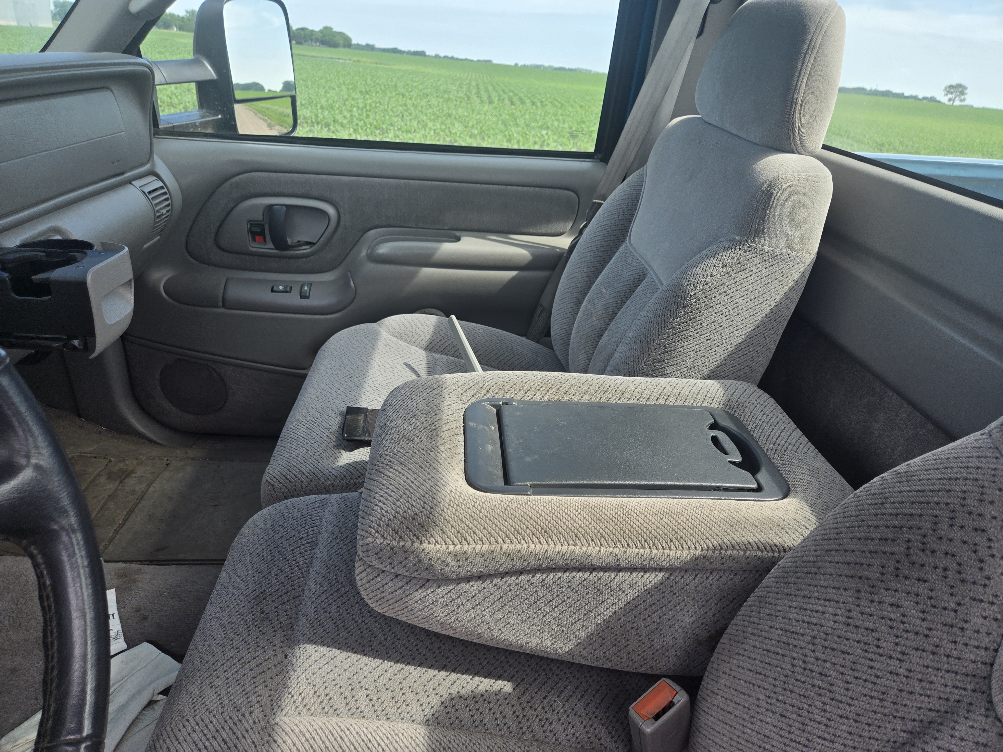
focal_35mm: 23
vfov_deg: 58.9
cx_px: 502
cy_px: 376
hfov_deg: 73.9
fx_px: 666
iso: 25
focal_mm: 5.4
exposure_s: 1/403
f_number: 1.8
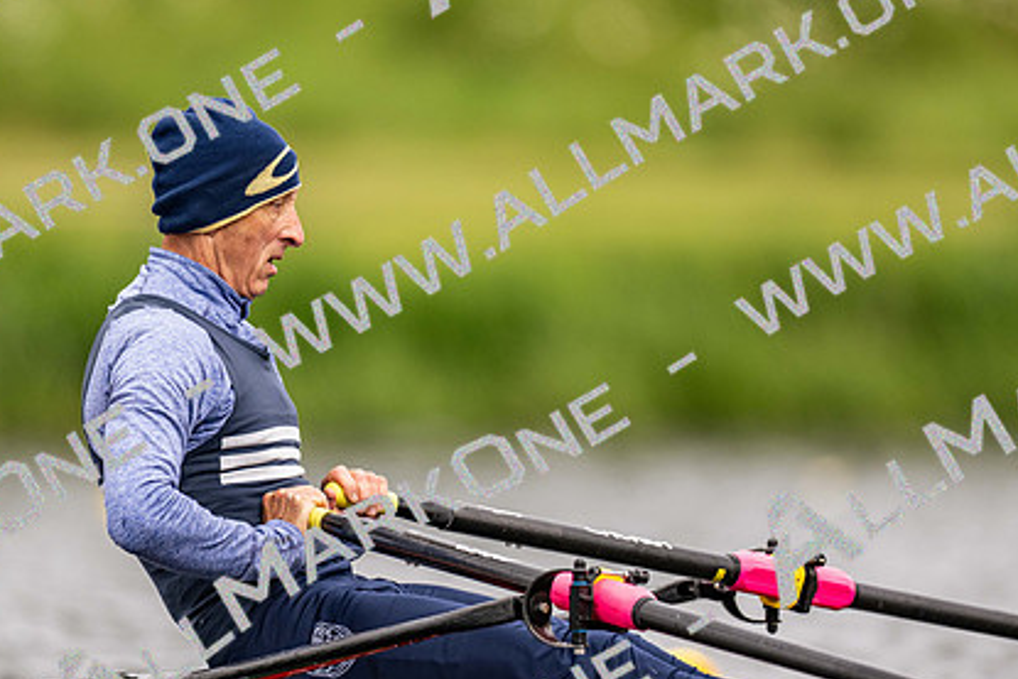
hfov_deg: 2.5
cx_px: 557
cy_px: 376
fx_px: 23732
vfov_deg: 1.6
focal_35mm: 839
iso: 800
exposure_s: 1/2500
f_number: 4
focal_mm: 600
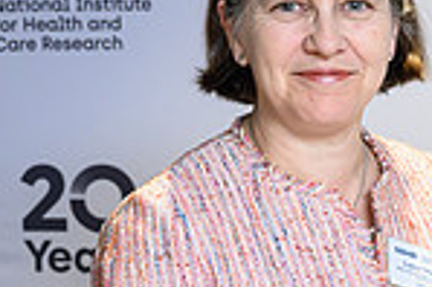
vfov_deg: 6.8
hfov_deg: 9.7
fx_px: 2421
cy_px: 227
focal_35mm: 202
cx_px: 770
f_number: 4.5
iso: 1250
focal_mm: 43
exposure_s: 1/200
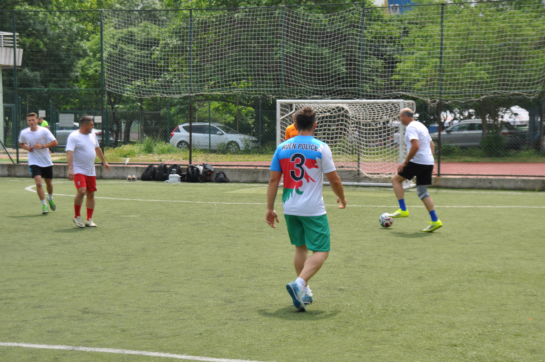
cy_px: 181
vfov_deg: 14.7
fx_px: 1406
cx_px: 272
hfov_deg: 21.9
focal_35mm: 93
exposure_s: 1/500
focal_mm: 62
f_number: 5.6
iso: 220
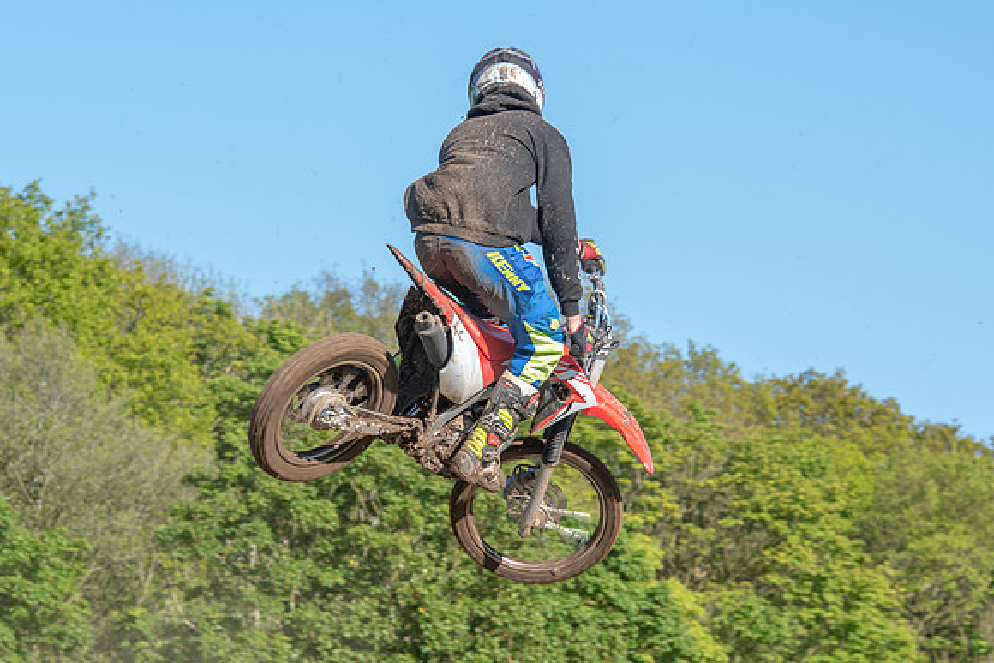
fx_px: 4964
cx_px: 501
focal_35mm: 180
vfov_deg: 7.6
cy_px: 359
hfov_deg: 11.4
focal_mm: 150
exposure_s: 1/200
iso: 200
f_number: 8
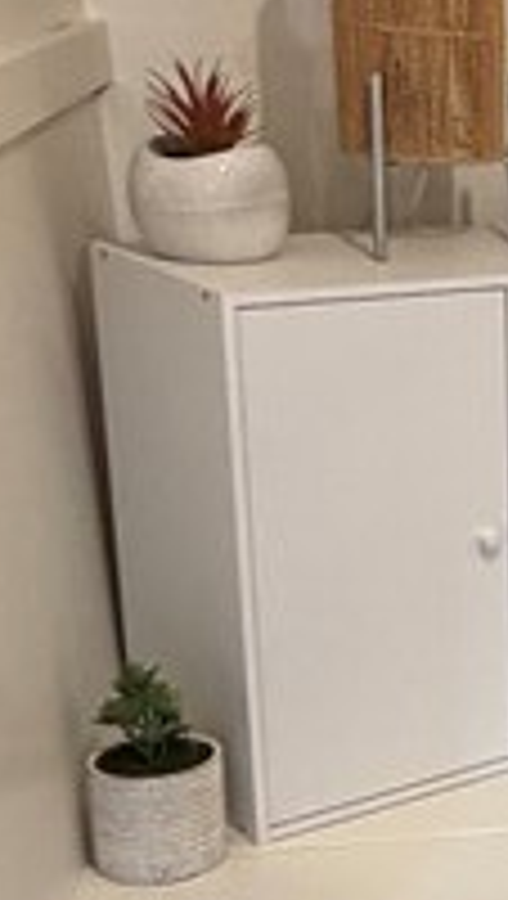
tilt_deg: -17.2
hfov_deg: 11.7
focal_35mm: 78
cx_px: 1331
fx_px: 1862
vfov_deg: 27.1
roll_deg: -3.2
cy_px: 540
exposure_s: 1/60
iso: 250
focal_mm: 2.22
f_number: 2.2
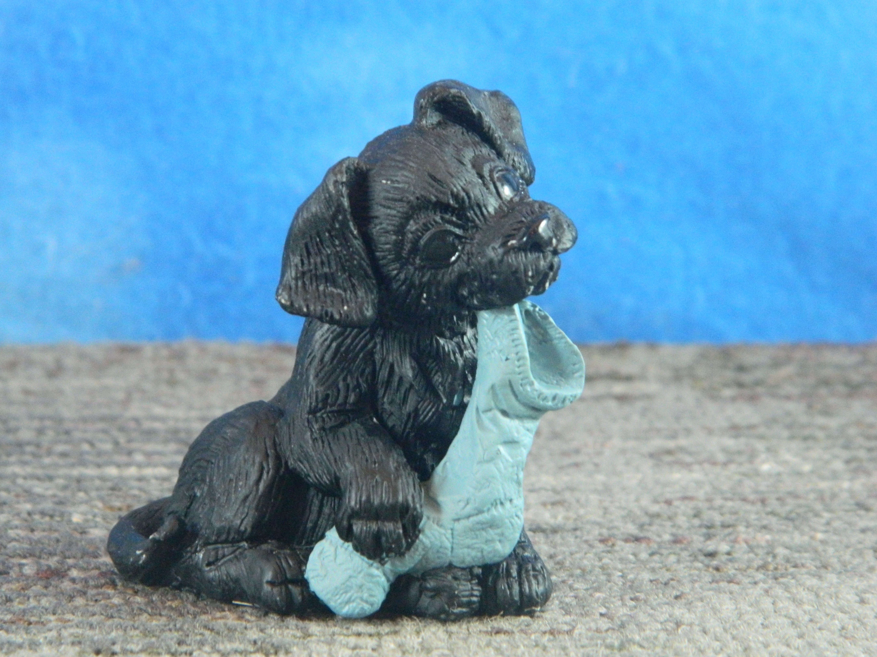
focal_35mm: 129
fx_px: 3268
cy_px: 328
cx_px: 438
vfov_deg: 11.5
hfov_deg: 15.3
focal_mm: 23.2
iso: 500
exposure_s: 1/13
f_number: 4.7
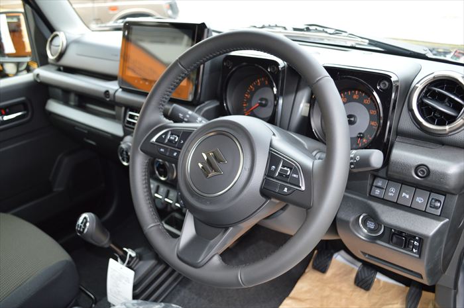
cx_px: 232
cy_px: 154
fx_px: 386
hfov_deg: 62.0
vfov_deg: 43.5
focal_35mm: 30
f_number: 4
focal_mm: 20
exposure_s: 1/125
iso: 280
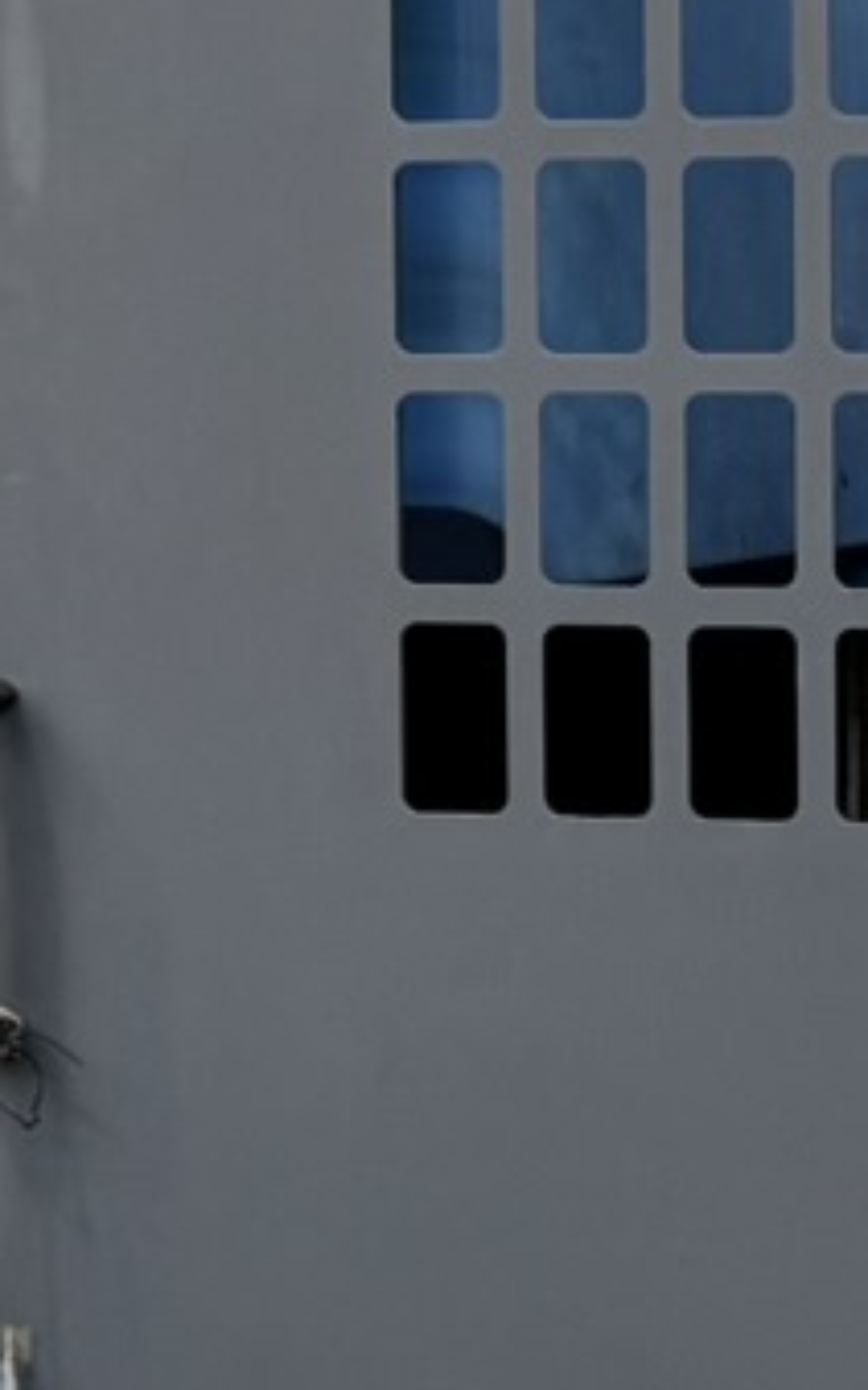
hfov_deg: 8.5
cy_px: 600
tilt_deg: -2.9
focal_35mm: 154
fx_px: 5834
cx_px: 876
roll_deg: +0.6
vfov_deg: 13.6
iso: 125
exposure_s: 1/121
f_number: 1.78
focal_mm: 6.76
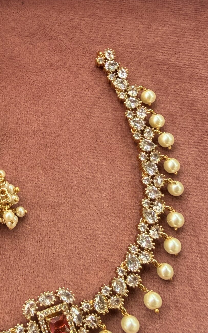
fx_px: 454
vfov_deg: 40.3
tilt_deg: -59.3
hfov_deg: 23.9
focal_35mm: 50
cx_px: -28
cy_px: 156
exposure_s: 1/121
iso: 80
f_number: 2.2
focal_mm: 2.22
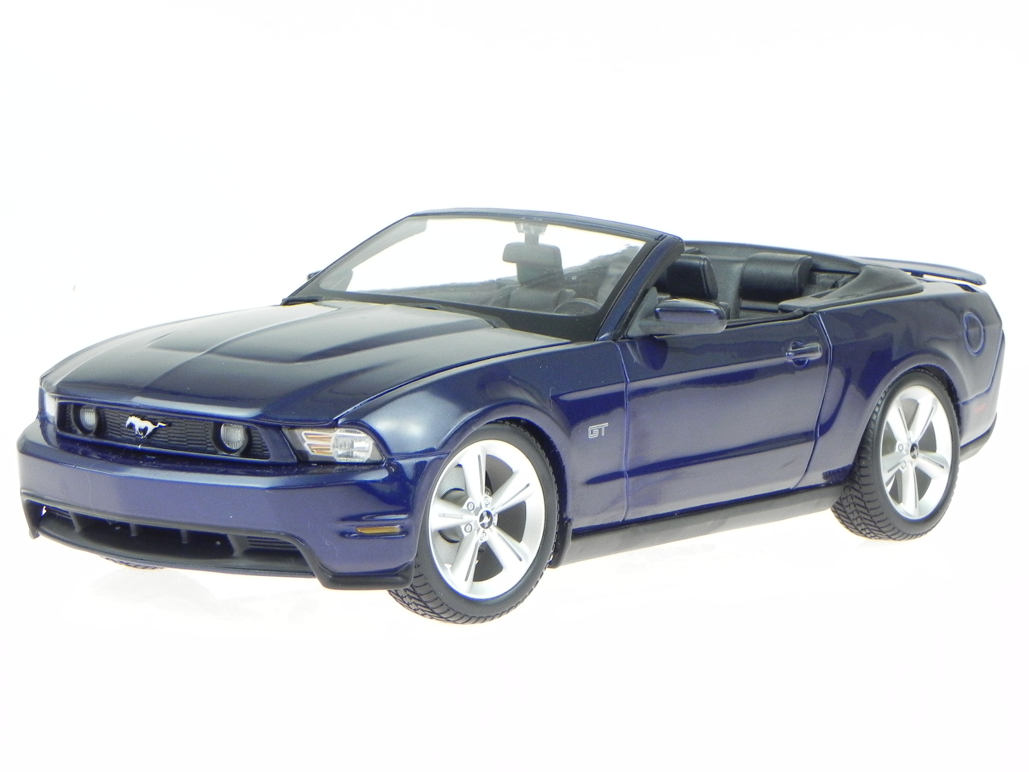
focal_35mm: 105
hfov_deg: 18.7
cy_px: 386
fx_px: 3121
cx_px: 514
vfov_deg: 14.1
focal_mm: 18.8
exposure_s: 1/22.4
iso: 281
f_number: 7.1
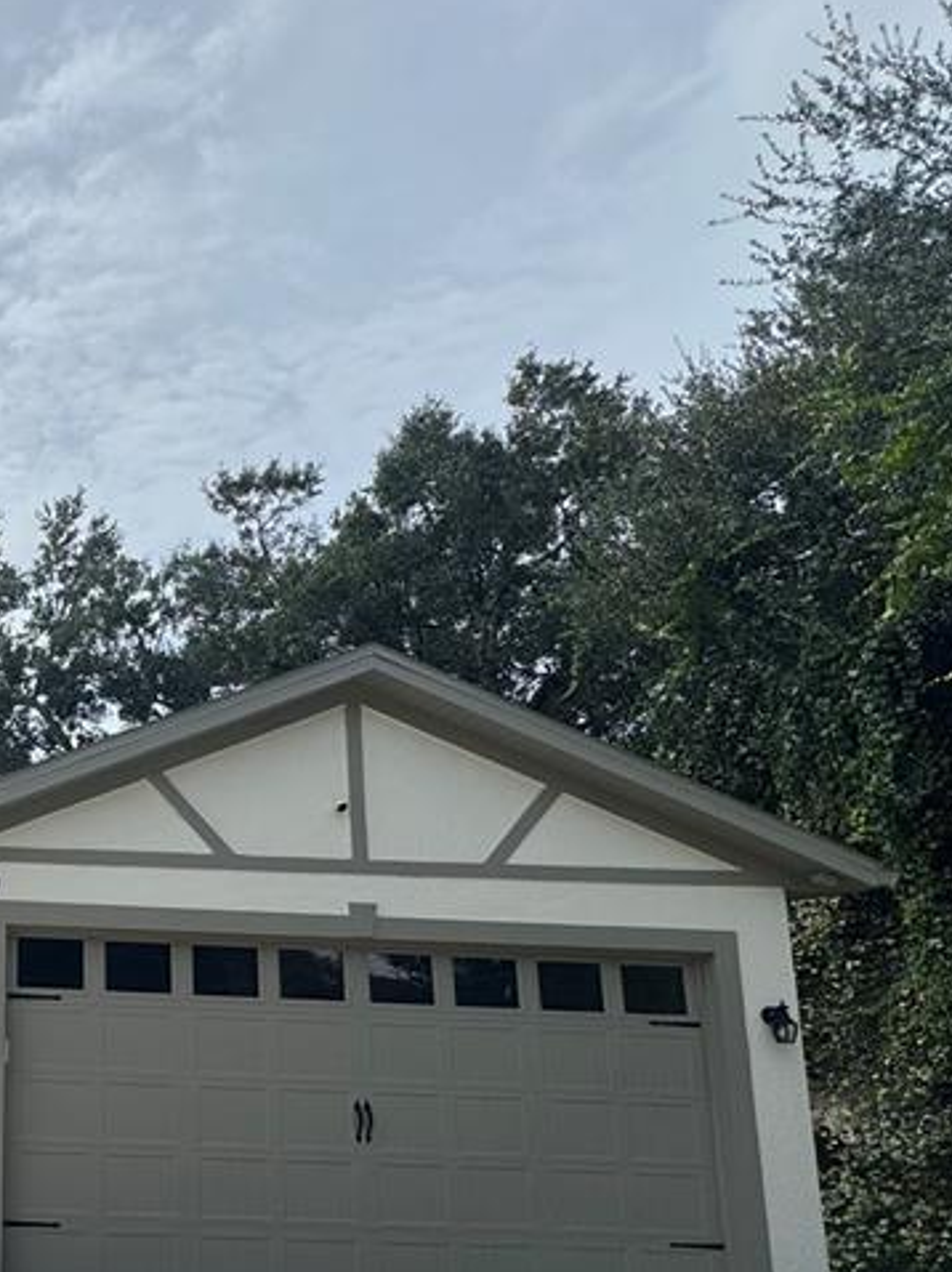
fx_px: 1101
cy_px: 878
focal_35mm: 30
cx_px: -138
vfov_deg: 58.2
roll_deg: -2.4
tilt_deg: +9.3
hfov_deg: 37.6
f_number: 2.2
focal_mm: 2.22
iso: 40
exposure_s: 1/2674
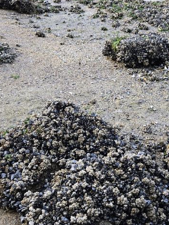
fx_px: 384
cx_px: 133
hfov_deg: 24.5
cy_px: 140
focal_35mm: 59
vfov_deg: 32.5
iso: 100
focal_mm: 5.4
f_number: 1.8
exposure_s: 1/508
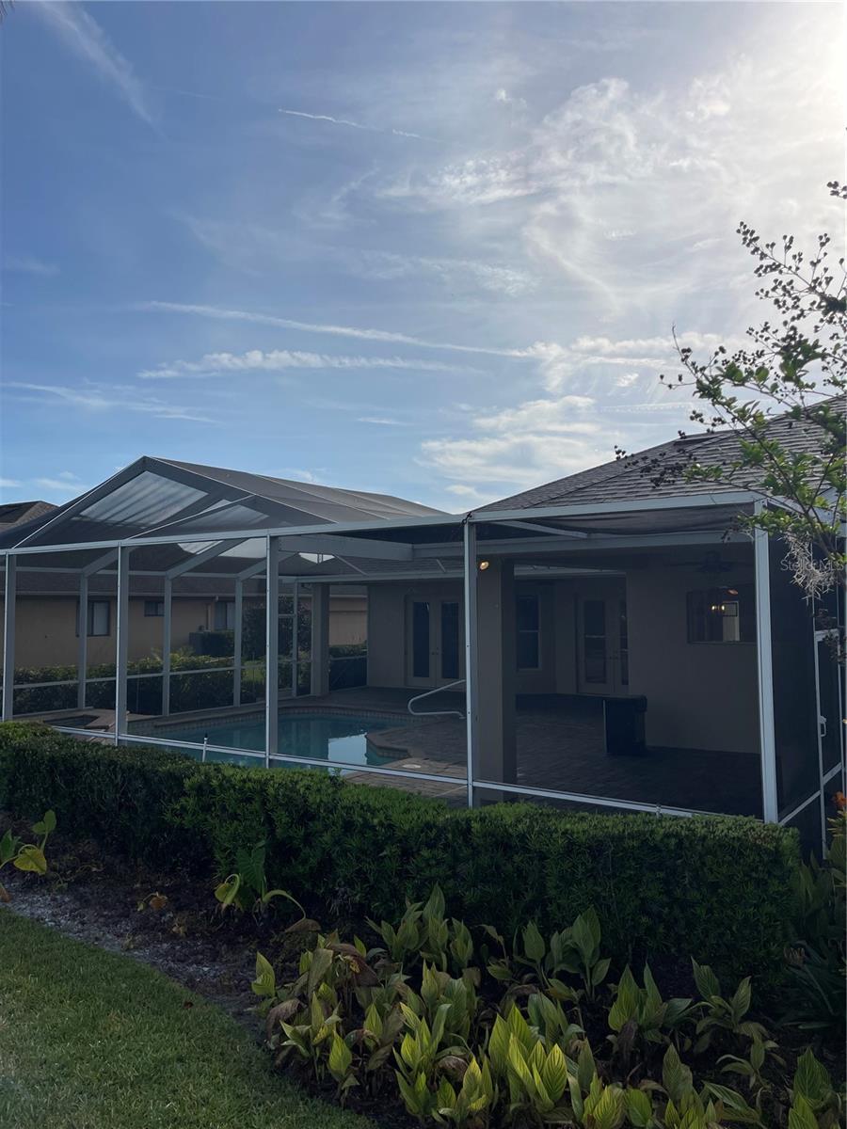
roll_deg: +0.7
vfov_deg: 69.4
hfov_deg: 54.9
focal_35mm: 25
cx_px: 424
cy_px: 564
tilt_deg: +4.4
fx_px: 816
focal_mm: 5.1
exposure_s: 1/6579
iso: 32
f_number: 1.6
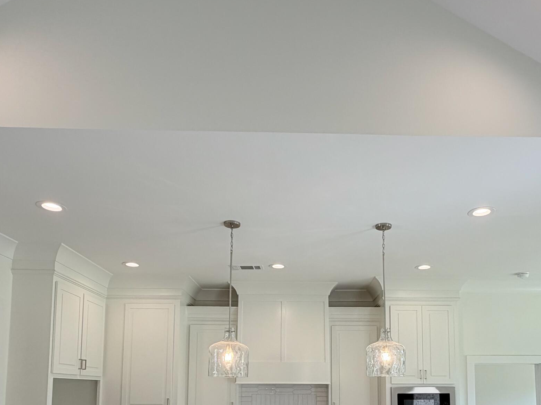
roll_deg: -1.2
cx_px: 318
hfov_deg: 64.9
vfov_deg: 47.0
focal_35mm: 27
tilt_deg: +5.9
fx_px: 422
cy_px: 352
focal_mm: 2.22
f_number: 2.2
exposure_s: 1/120
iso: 50
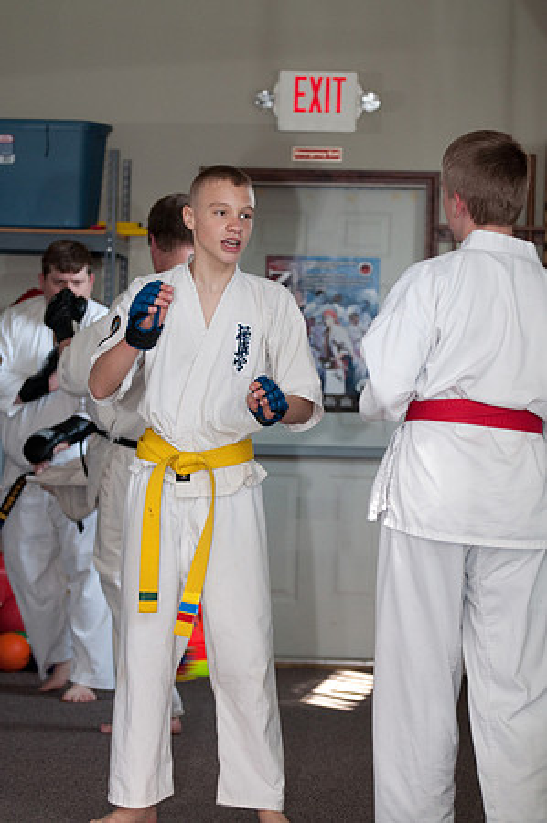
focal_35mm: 135
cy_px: 412
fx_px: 3084
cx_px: 274
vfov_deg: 15.2
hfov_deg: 10.1
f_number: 4.5
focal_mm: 90
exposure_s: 1/200
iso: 800
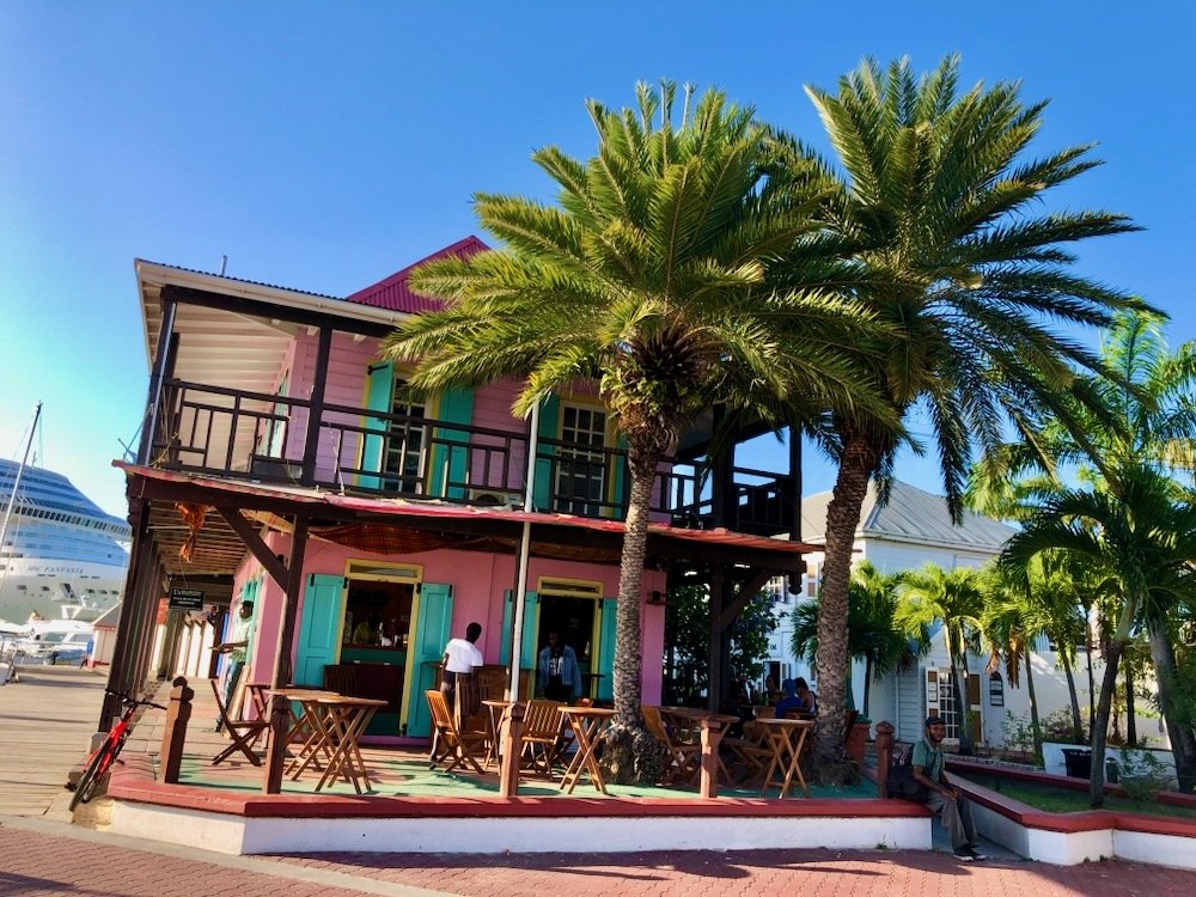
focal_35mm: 28
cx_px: 598
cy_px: 448
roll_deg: -3.1
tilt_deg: +16.6
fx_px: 967
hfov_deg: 63.4
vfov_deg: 49.7
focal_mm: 4
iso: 20
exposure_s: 1/727
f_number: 1.8
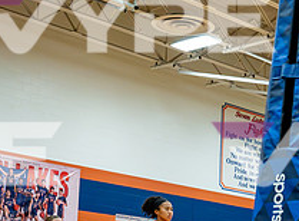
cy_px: 211
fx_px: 893
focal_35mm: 104
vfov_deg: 13.9
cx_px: 437
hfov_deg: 17.3
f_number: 2.8
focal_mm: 31
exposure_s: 1/800
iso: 2500
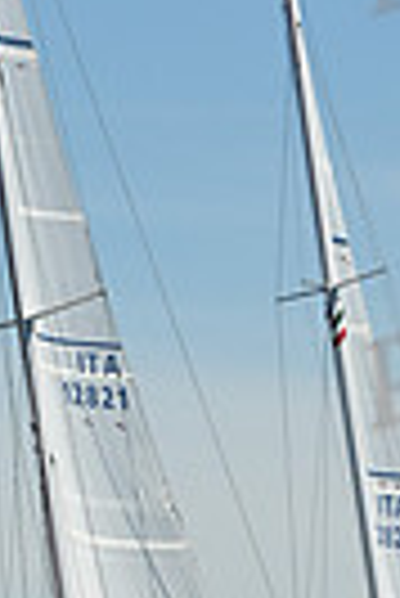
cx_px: 133
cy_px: 611
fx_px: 9408
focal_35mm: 566
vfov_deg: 3.6
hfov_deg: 2.4
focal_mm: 130
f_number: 8
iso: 320
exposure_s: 1/2000
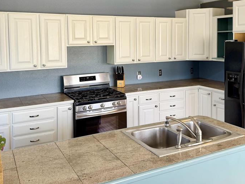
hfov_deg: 51.3
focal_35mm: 36
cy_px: 52
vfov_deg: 38.9
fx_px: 255
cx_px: 117
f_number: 1.78
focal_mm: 6.76
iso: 100
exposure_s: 1/121
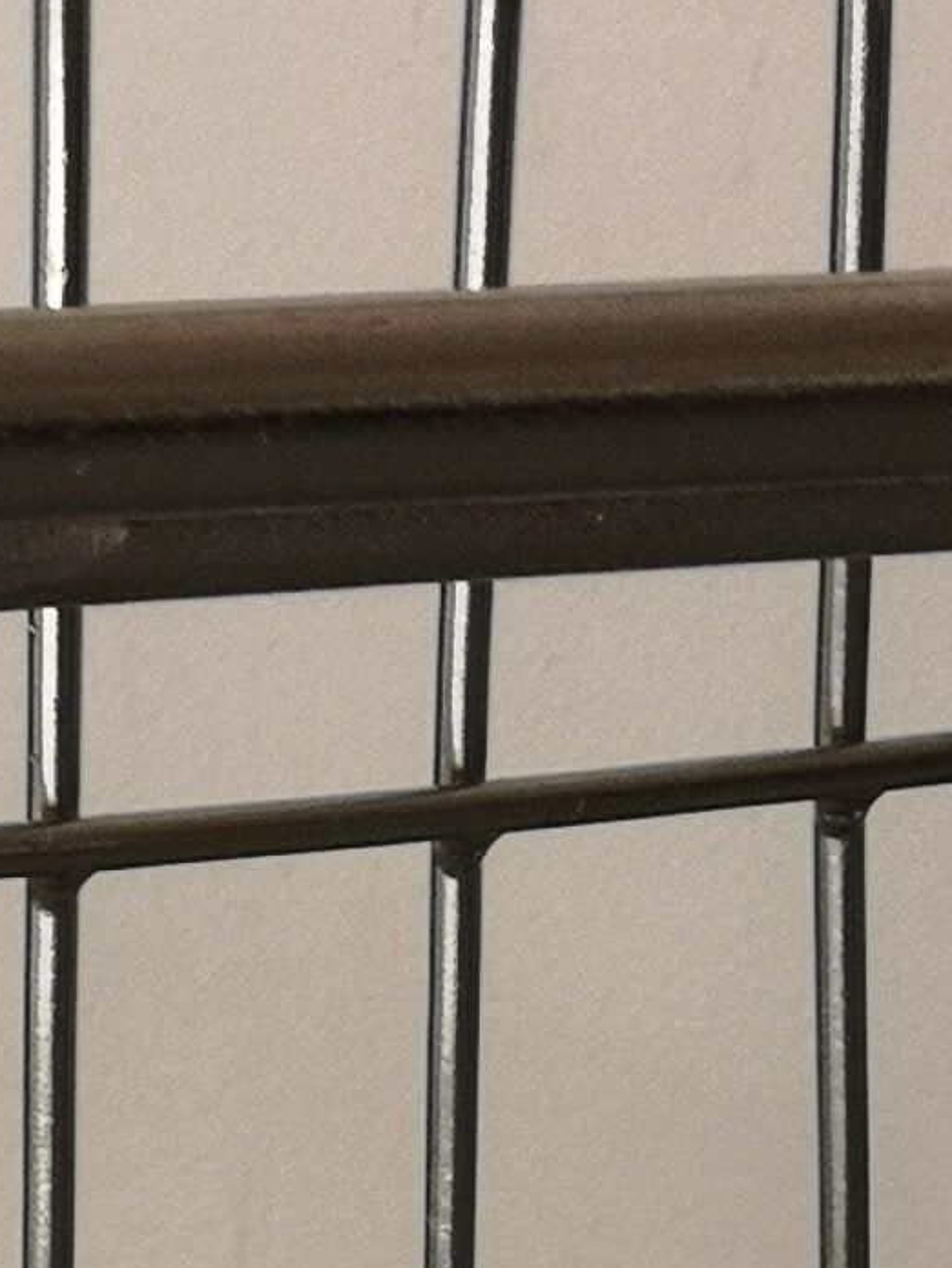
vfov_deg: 9.7
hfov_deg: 7.5
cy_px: 2301
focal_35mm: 194
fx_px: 7107
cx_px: -667
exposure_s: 1/157
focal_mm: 3.95
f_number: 1.8
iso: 50
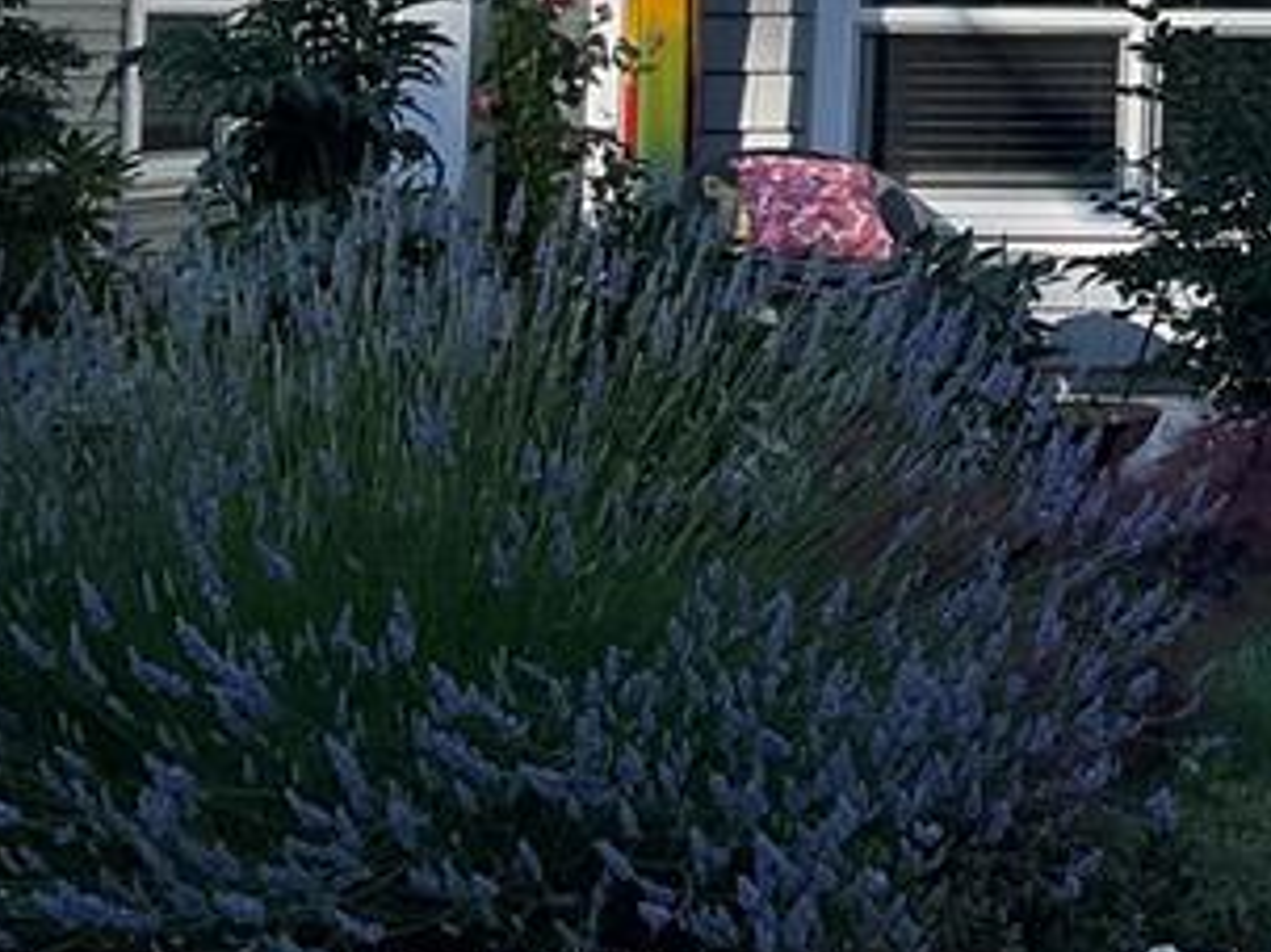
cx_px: 1946
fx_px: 3597
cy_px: -226
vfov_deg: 14.5
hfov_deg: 17.8
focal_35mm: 98
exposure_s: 1/883
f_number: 1.8
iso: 16
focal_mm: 3
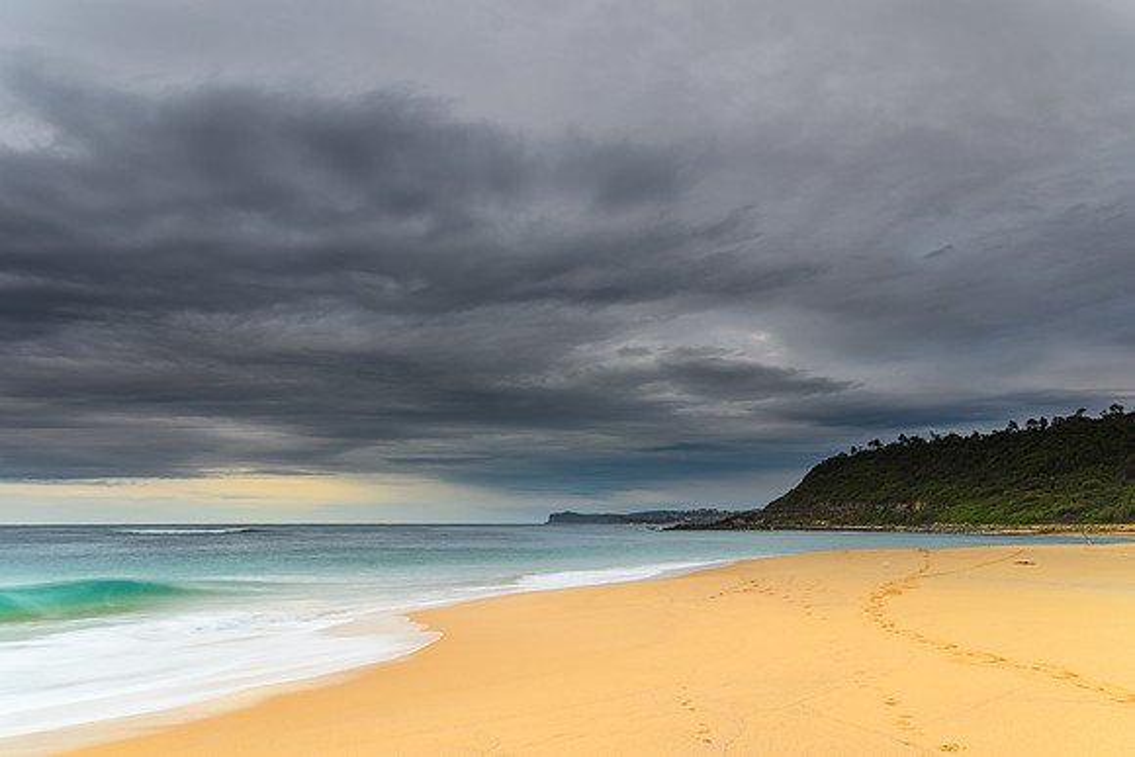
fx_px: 775
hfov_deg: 72.5
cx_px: 568
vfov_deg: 52.1
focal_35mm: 25
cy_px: 378
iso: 100
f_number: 8
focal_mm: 16
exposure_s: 1
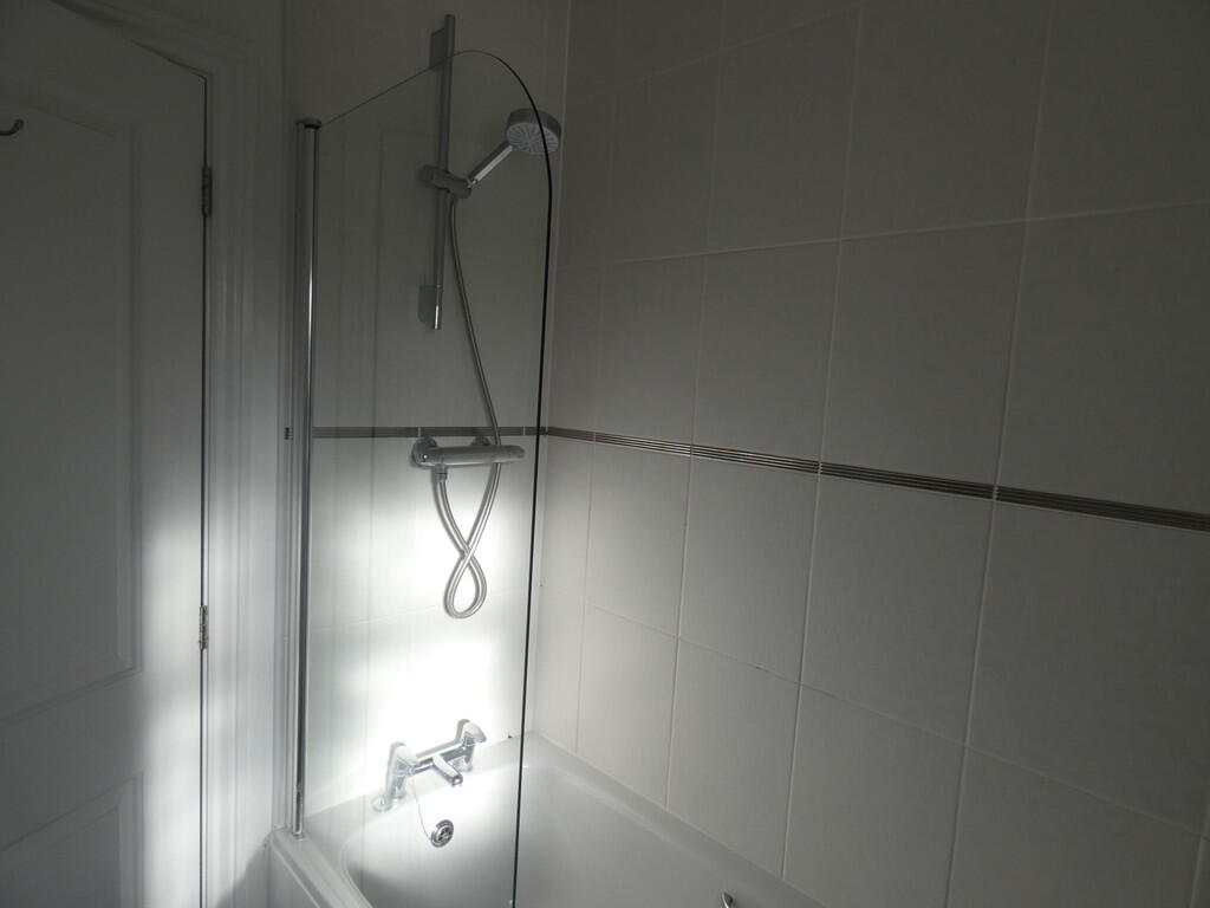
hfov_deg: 81.7
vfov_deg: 66.0
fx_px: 699
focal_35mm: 20
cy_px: 454
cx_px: 605
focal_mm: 3.6
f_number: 2.8
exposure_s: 1/500
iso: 80
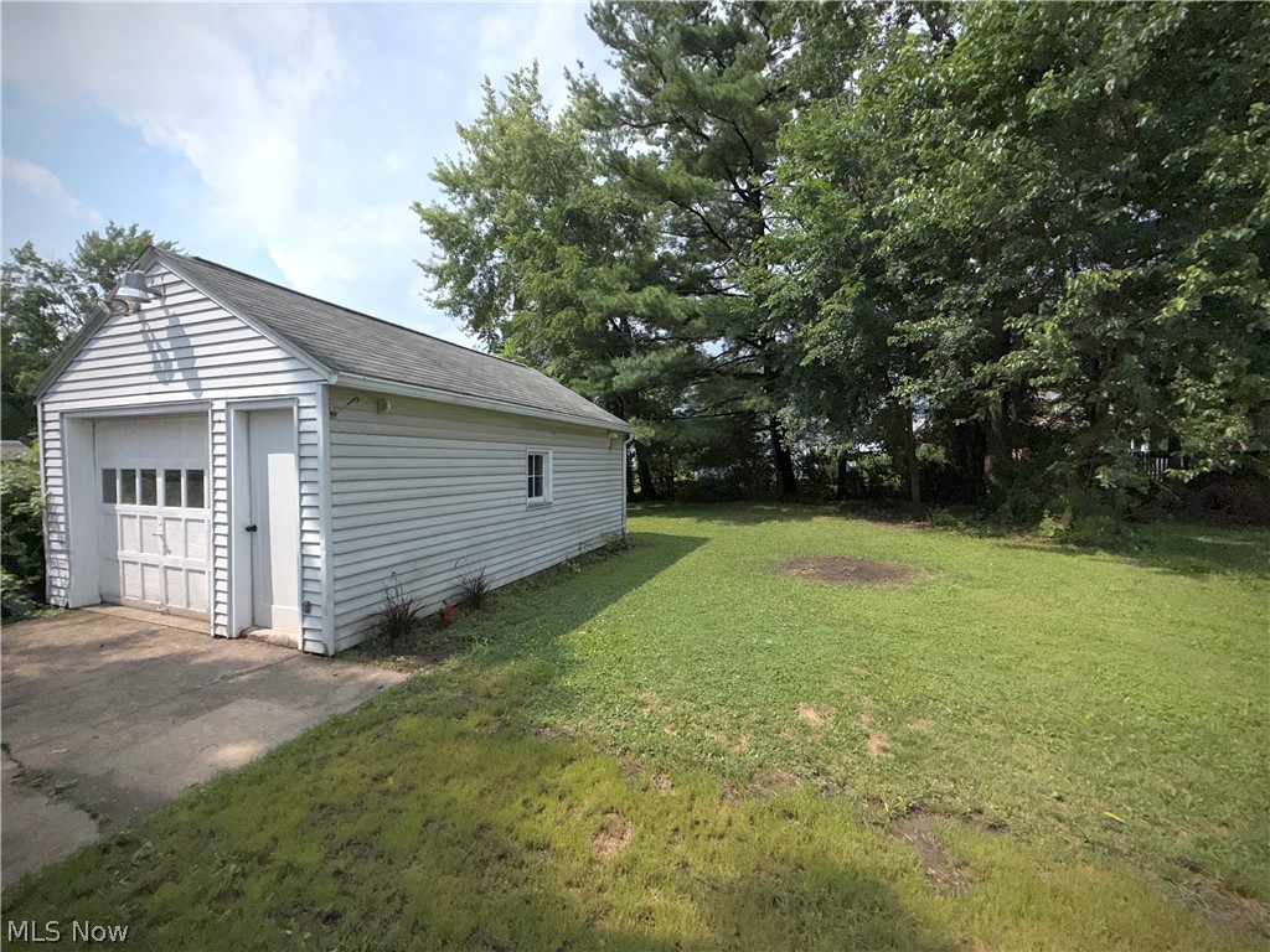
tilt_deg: -1.5
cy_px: 476
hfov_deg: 102.1
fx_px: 514
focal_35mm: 14
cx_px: 635
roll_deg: -0.5
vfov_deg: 85.7
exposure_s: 1/3891
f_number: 2.2
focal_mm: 2.22
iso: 16
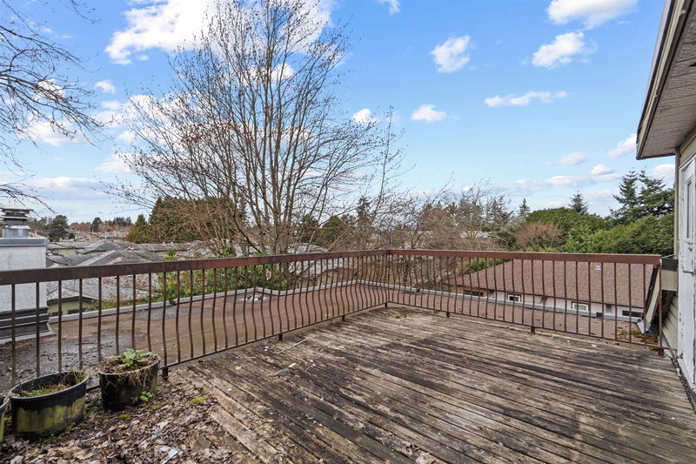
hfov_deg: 100.4
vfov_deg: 77.3
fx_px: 290
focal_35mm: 15
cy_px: 232
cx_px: 348
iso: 160
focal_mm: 10
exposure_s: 1/50
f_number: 8
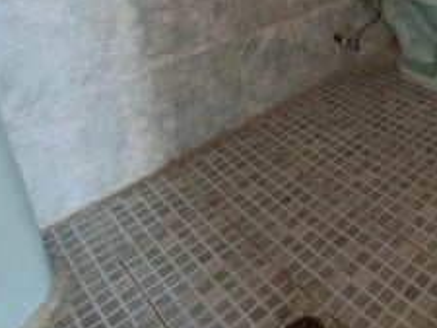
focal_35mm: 37
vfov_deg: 31.9
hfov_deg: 44.5
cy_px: -70
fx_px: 467
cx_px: 412
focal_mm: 1.74
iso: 125
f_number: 2.2
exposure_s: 1/40
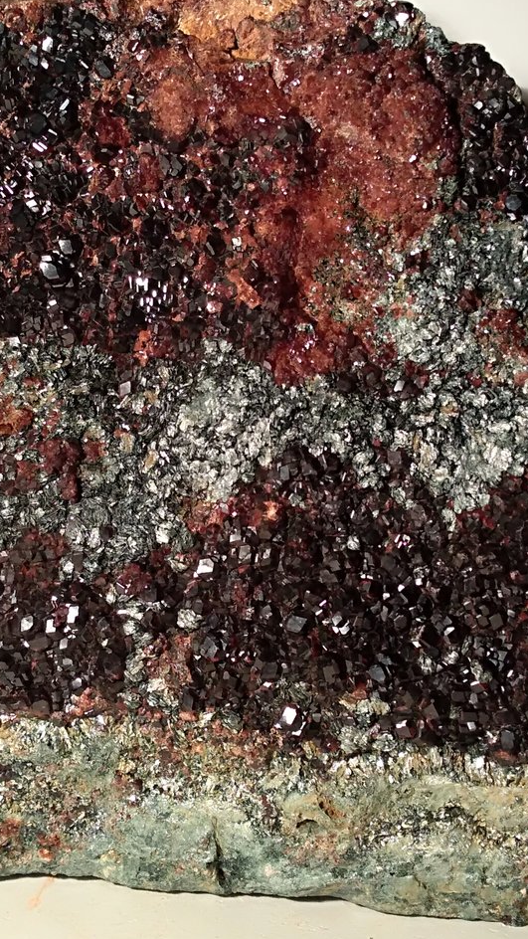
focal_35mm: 48
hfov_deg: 24.9
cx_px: 223
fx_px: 1195
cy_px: 465
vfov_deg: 42.9
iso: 151
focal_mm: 3.54
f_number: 2
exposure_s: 1/100
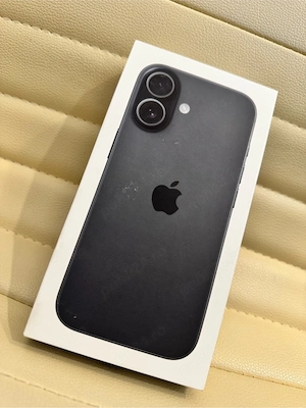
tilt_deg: -11.9
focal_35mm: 24
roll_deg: -18.6
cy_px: 204
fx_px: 283
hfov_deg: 56.8
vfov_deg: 71.6
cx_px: 153
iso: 320
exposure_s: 1/60
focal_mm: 6.76
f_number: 1.78
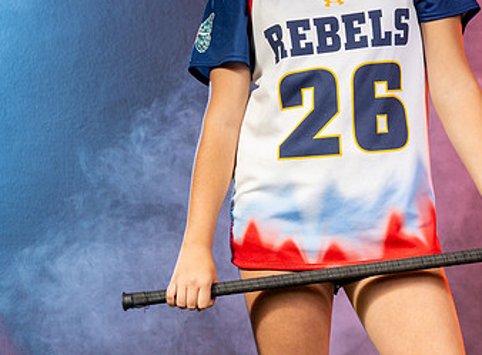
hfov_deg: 9.7
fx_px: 2822
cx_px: 359
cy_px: 60
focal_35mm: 204
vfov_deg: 7.2
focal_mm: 97
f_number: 6.3
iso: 64
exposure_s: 1/200
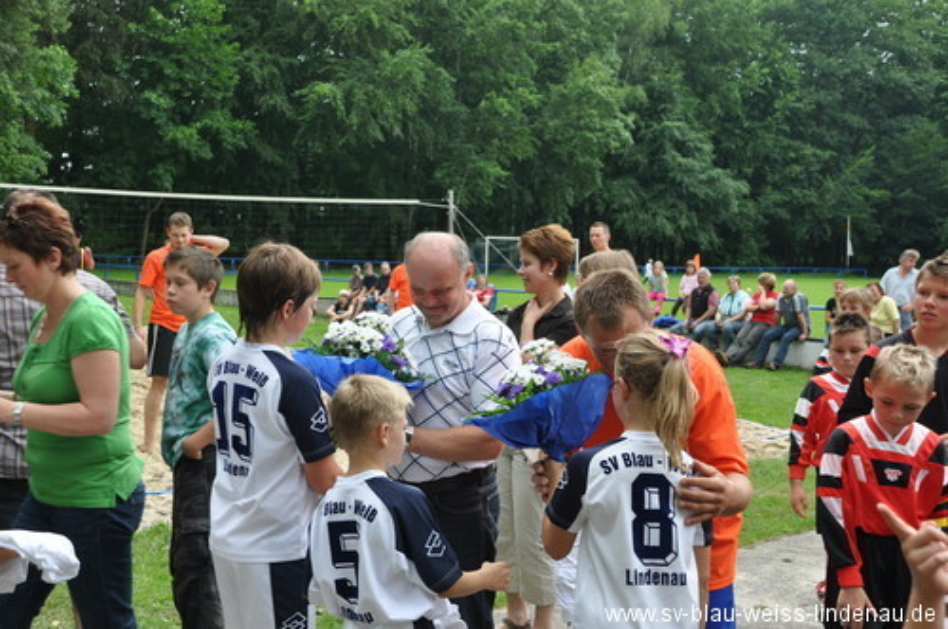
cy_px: 314
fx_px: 1381
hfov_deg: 37.9
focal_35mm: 52
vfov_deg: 25.7
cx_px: 474
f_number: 6.3
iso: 200
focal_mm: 35
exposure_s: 1/160
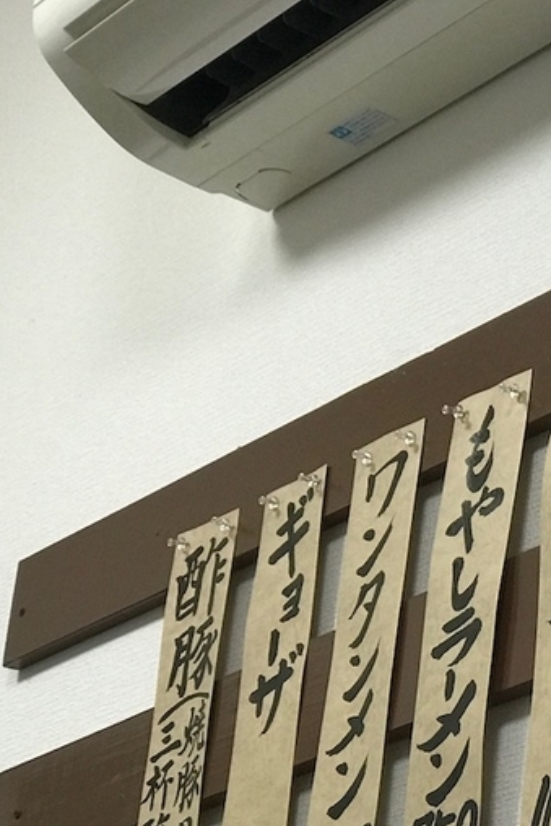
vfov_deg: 14.5
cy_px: 719
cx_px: 718
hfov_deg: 9.6
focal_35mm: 140
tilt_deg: +18.0
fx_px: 3212
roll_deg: -4.7
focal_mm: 6.6
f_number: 2.8
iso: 80
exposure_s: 1/60
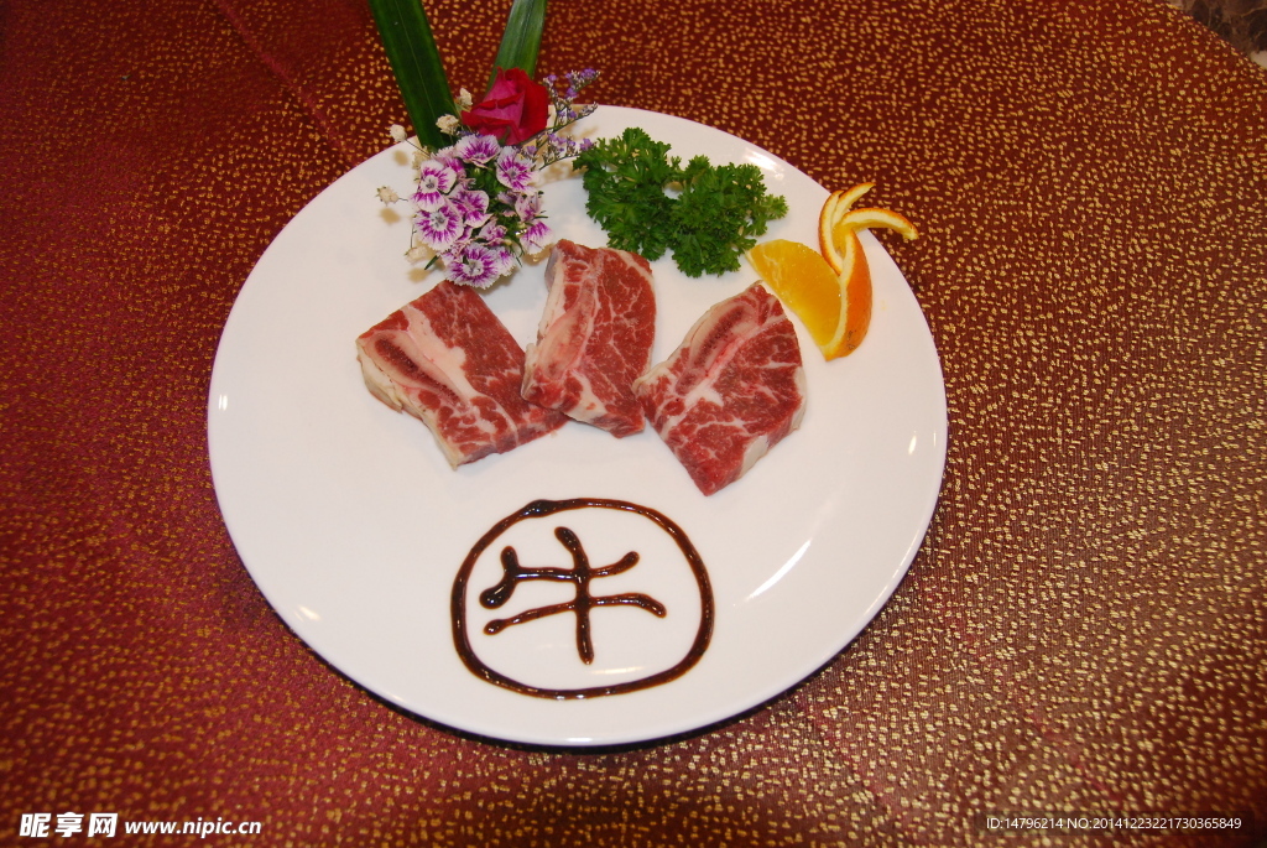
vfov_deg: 37.0
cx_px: 634
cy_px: 424
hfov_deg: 53.1
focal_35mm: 36
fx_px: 1268
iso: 640
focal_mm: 24
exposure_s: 1/160
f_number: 4
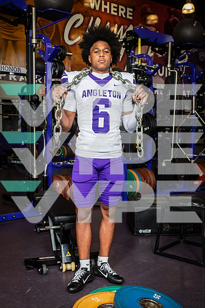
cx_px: 102
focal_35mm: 44
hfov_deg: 30.5
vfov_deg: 44.5
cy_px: 154
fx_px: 376
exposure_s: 1/250
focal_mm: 44
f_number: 7.1
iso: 800
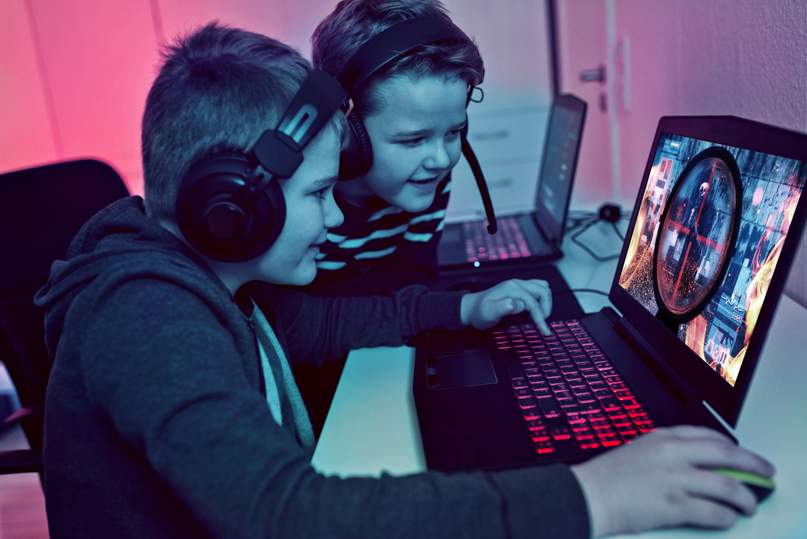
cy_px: 270
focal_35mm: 35
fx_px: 785
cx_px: 404
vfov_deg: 37.9
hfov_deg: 54.4
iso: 640
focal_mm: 35
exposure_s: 1/80
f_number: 2.8
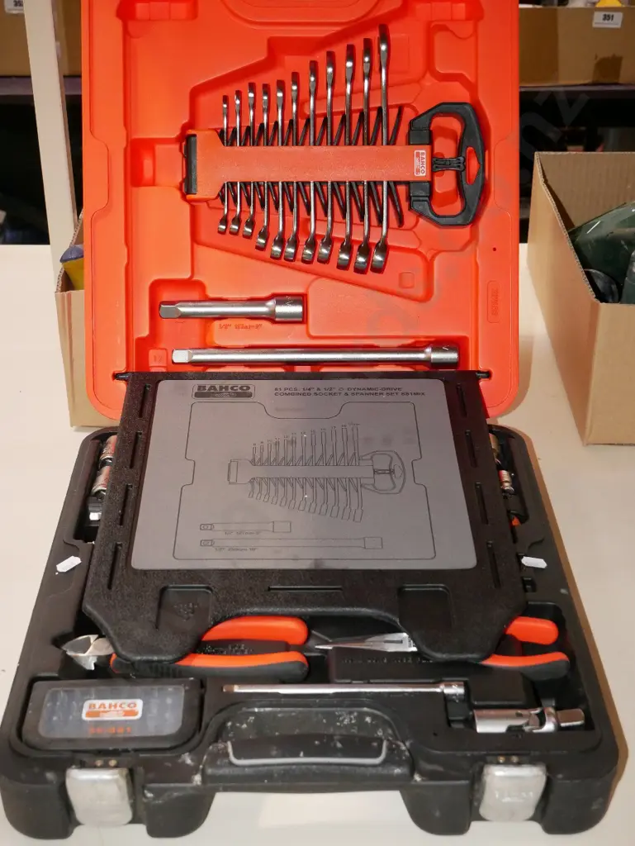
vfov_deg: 35.5
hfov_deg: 27.1
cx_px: 318
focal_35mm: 54
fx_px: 1320
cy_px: 423
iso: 3200
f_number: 5.6
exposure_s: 1/125
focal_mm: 27
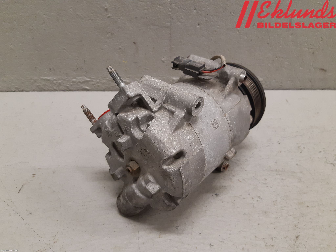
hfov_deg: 67.3
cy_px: 126
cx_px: 168
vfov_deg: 53.1
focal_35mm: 26
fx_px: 252
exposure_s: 1/50
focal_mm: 3.93
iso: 160
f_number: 1.7
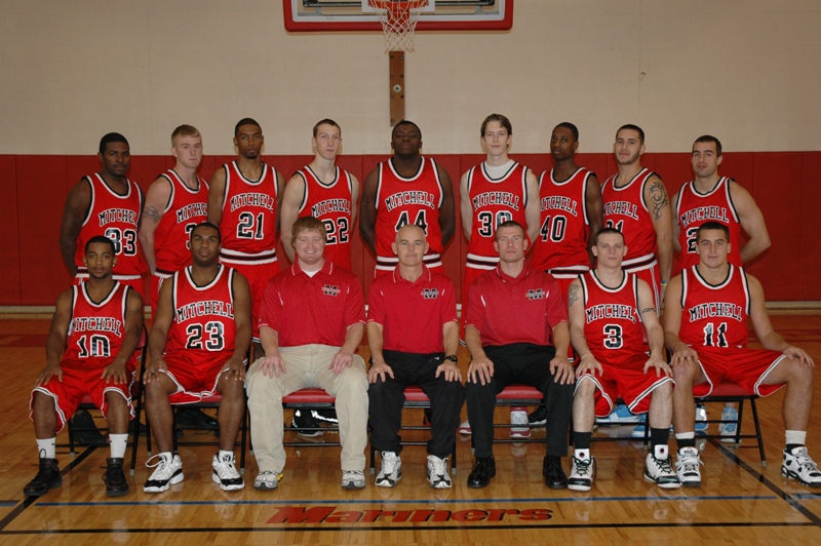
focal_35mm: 46
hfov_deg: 42.4
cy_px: 273
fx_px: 1060
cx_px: 410
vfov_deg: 28.9
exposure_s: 1/60
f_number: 4
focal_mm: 31
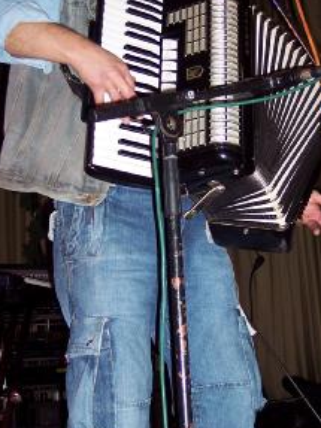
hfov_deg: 21.5
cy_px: 173
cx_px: 208
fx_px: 841
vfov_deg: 28.5
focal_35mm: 68
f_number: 2.8
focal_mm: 8
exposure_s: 1/60
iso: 100
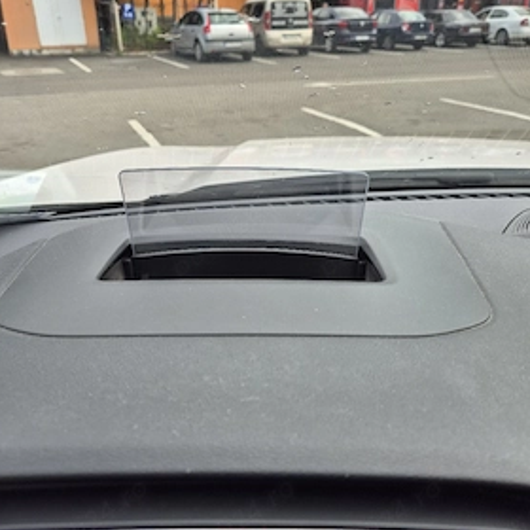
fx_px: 502
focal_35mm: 29
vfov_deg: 55.6
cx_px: 271
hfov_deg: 55.6
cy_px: 254
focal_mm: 5.4
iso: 25
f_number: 1.8
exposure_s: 1/588
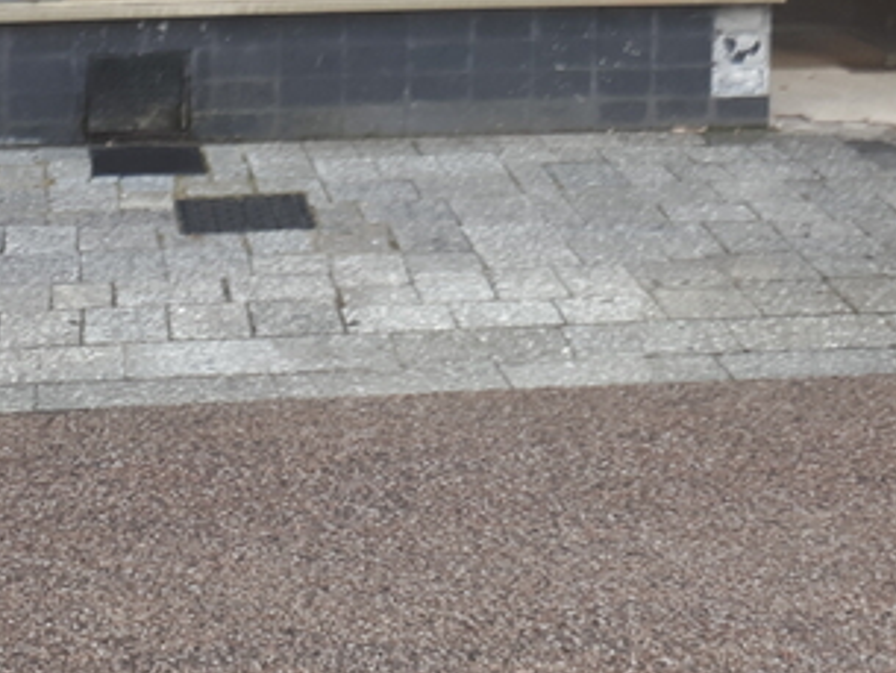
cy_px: -338
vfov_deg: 15.9
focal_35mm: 85
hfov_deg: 22.9
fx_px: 2201
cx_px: 623
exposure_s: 1/50
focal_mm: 3.6
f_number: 1.9
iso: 40
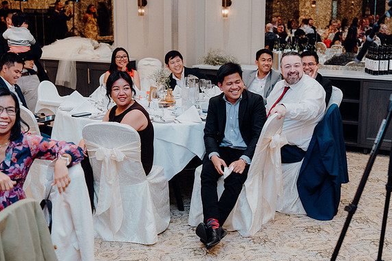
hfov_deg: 34.5
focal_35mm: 58
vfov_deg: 23.4
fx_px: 632
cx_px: 199
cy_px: 132
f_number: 3.5
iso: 3200
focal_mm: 57
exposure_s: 1/160
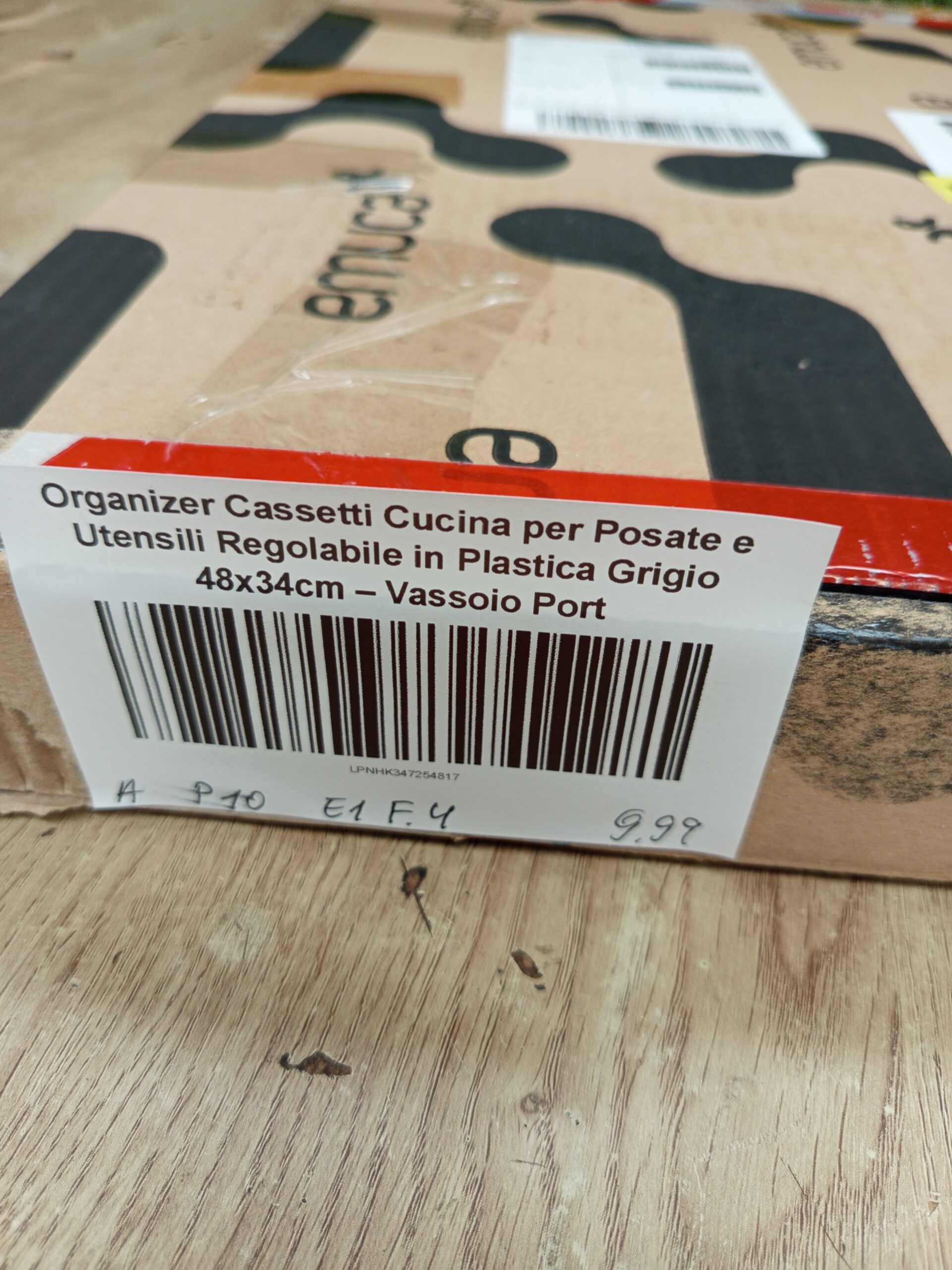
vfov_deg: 71.6
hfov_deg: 56.8
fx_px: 880
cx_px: 476
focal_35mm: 24
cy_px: 635
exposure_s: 1/100
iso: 264
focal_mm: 5.24
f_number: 1.7
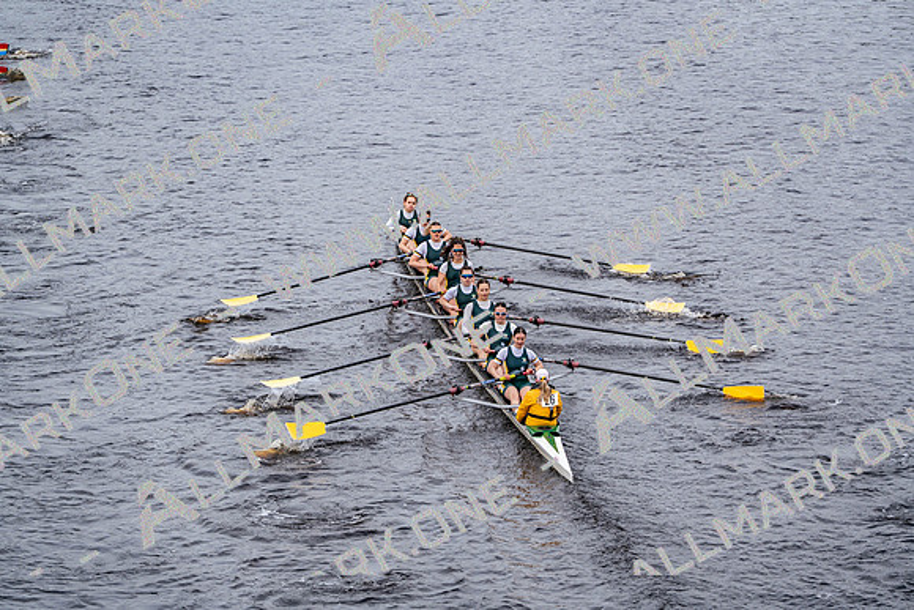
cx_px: 457
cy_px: 305
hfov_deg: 10.3
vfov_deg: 6.9
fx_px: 5079
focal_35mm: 200
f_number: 2.8
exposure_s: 1/2000
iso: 200
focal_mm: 200
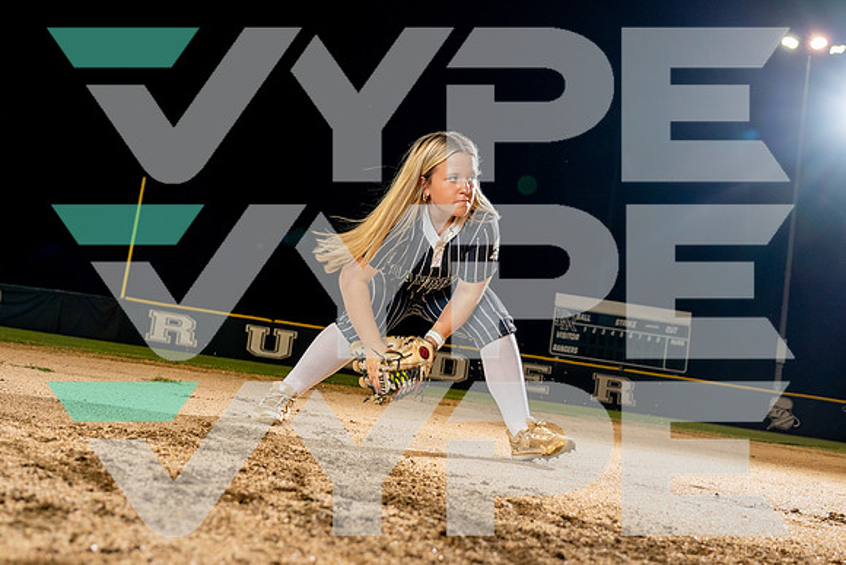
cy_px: 202
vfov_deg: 29.2
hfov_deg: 42.8
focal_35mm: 46
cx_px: 444
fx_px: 1079
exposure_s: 1/250
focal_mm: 35
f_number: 4
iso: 500
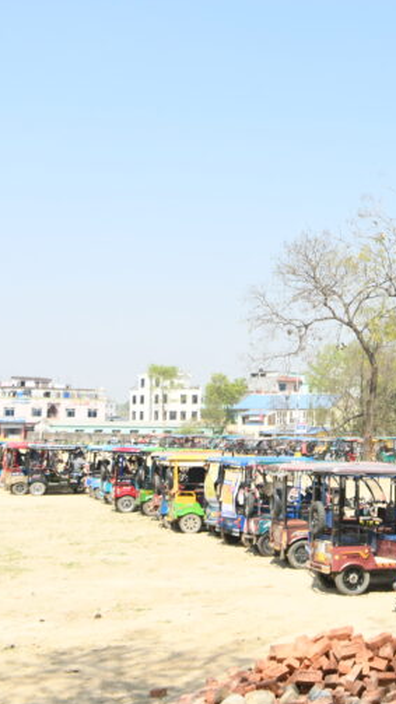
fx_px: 896
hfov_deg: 22.7
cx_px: 493
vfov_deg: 42.9
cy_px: 353
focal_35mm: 48
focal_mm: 20
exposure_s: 1/200
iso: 160
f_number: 4.5
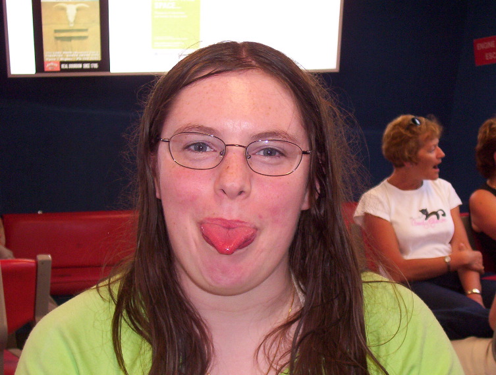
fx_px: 920
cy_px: 188
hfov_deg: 30.2
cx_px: 248
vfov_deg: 23.0
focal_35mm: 64
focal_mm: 9.98
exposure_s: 1/46.6
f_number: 3.54
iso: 140
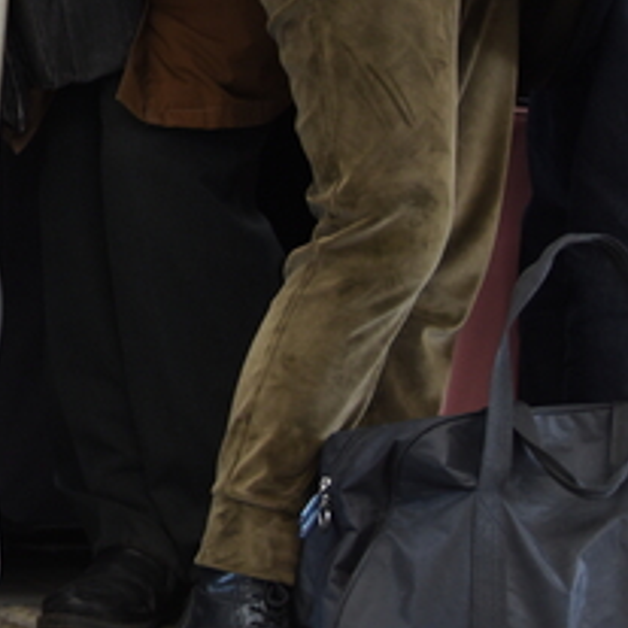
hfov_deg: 5.3
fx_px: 6568
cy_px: -220
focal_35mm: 320
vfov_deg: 5.4
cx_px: -781
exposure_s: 1/100
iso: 640
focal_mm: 78
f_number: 3.2
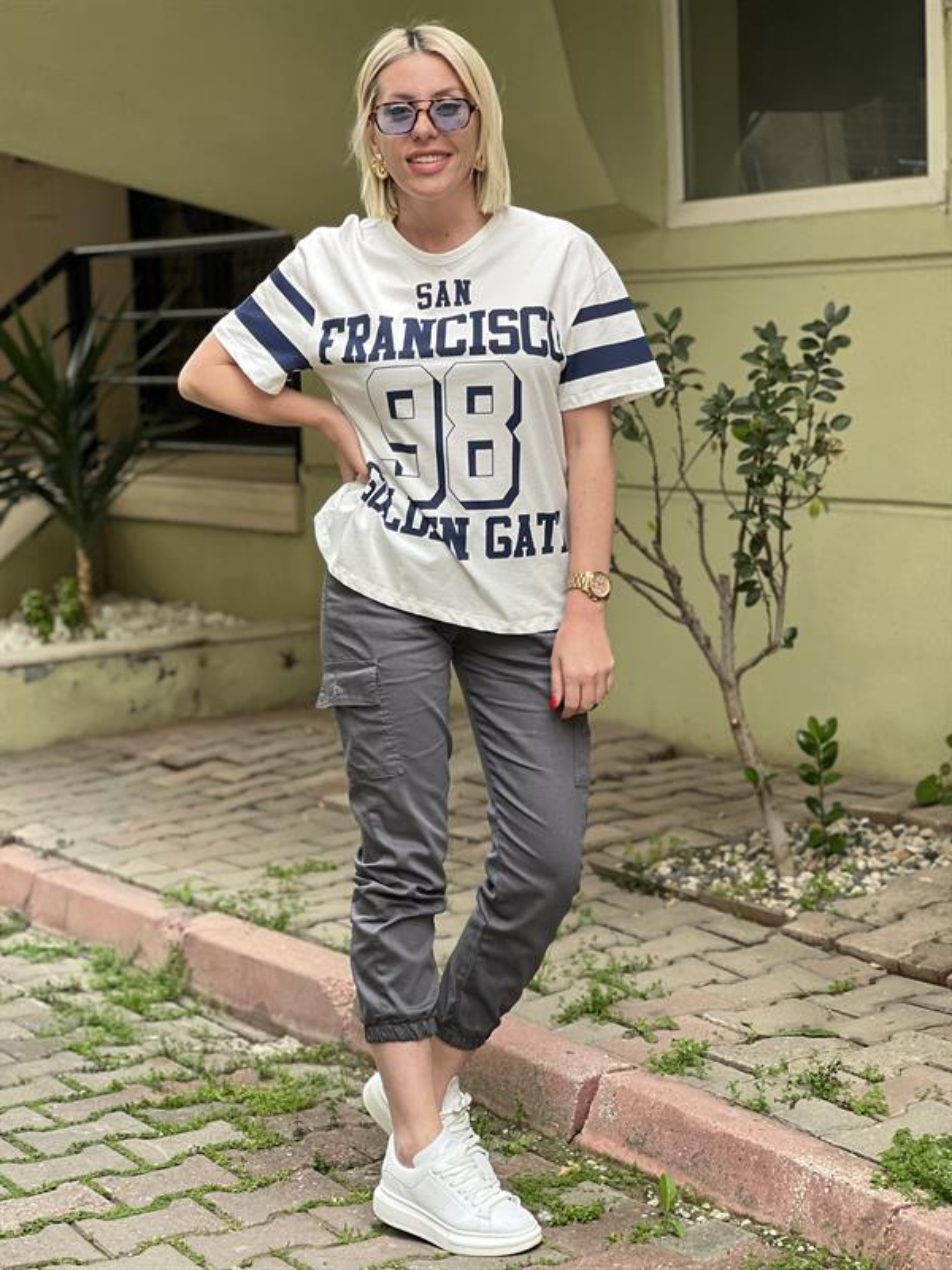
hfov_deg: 19.1
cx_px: 476
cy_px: 635
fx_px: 2824
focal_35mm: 77
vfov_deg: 25.3
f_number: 2.8
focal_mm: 9
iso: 80
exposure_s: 1/121
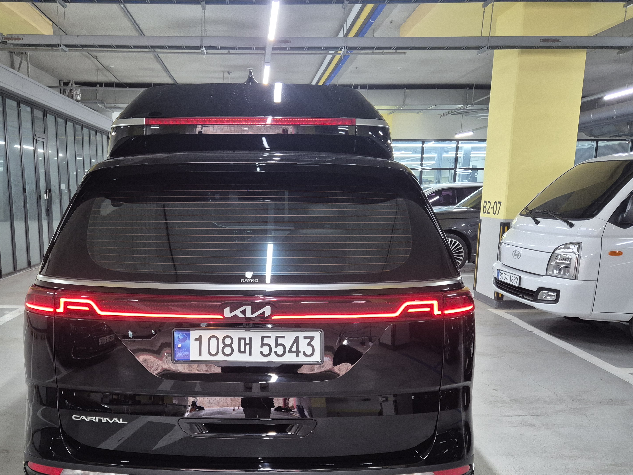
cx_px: 245
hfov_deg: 56.3
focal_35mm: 32
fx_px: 585
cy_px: 292
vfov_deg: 43.9
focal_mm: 5.4
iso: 800
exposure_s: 1/120
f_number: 1.8
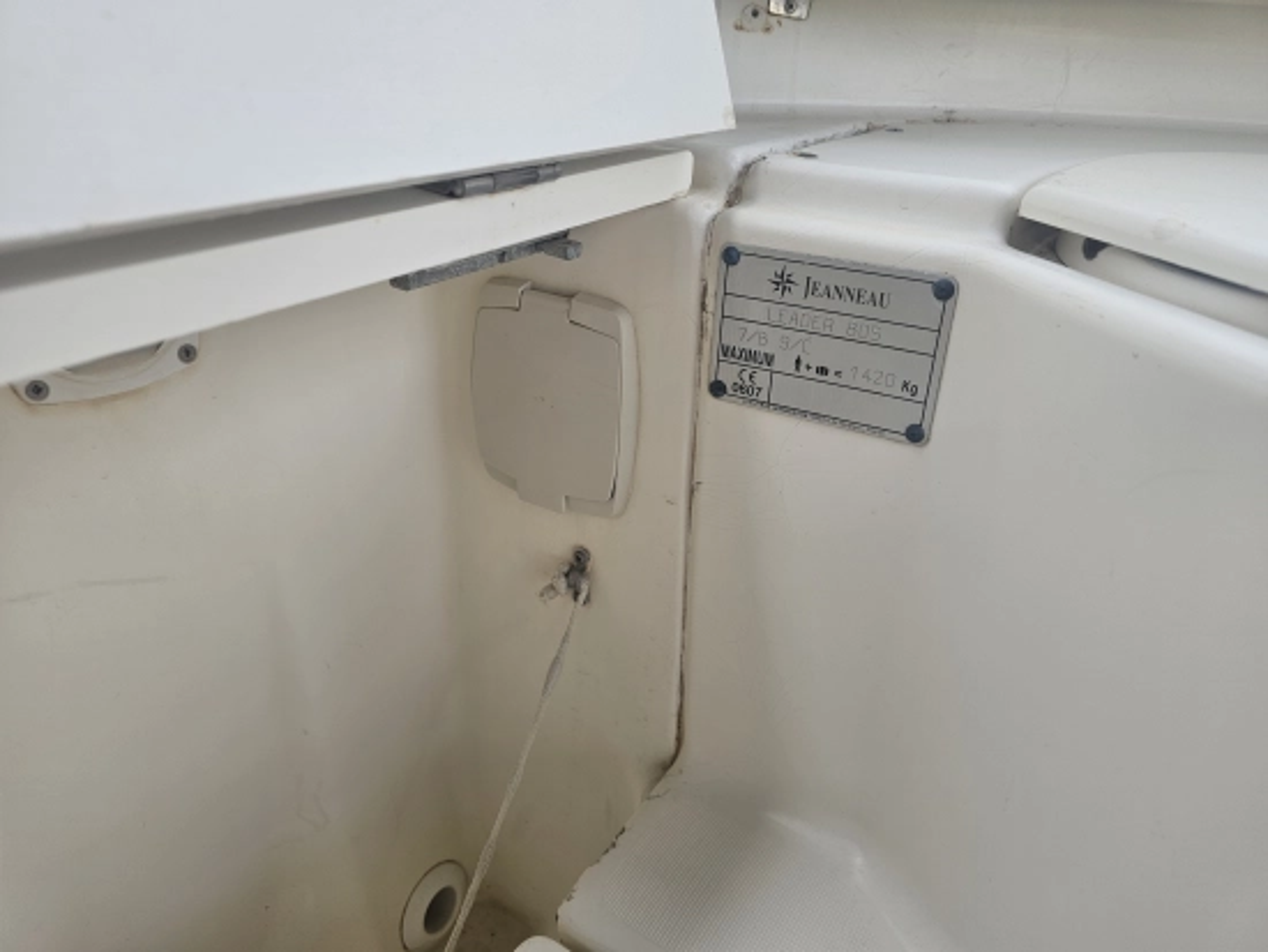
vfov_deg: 58.9
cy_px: 476
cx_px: 634
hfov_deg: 73.9
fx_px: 843
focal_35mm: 23
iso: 20
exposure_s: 1/719
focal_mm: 6.3
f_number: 1.7
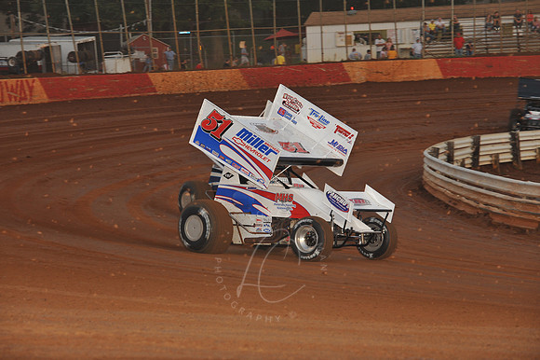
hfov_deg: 16.4
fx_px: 1874
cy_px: 180
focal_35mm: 125
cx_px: 270
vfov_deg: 11.0
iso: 800
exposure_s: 1/320
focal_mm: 125
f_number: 7.1
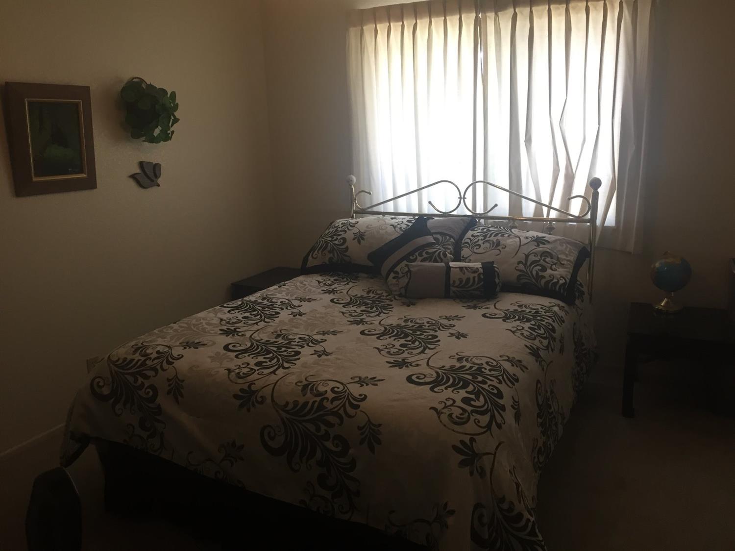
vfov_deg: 48.2
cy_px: 276
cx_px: 368
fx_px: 616
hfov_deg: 61.7
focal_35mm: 29
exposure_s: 1/30
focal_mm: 4.15
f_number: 2.2
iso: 80
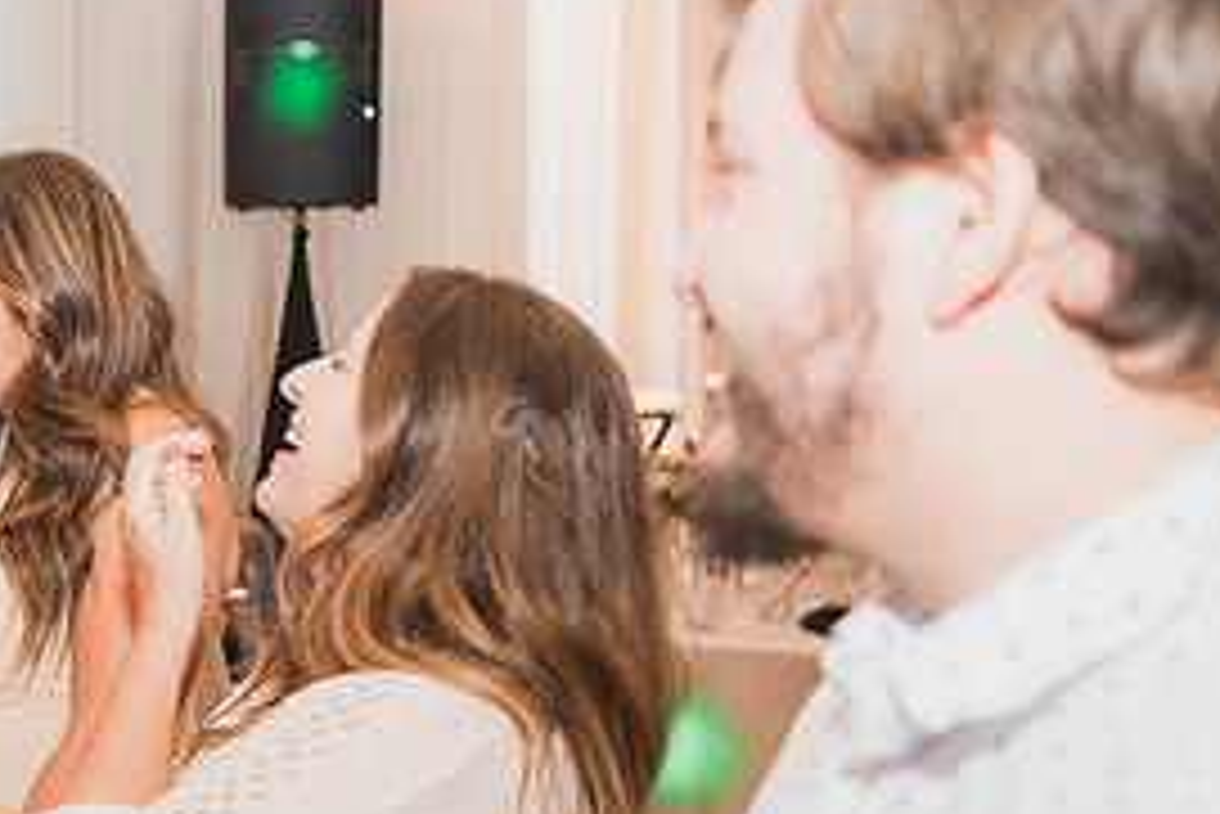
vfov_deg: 22.5
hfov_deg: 31.4
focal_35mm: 60
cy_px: 596
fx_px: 2034
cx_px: 68
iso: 2500
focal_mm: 28
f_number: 2.8
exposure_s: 1/40
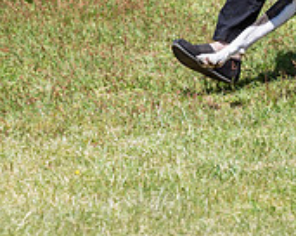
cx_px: 321
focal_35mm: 546
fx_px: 4772
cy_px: -132
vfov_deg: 2.8
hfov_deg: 3.5
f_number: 6.3
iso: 200
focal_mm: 147
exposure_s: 1/640
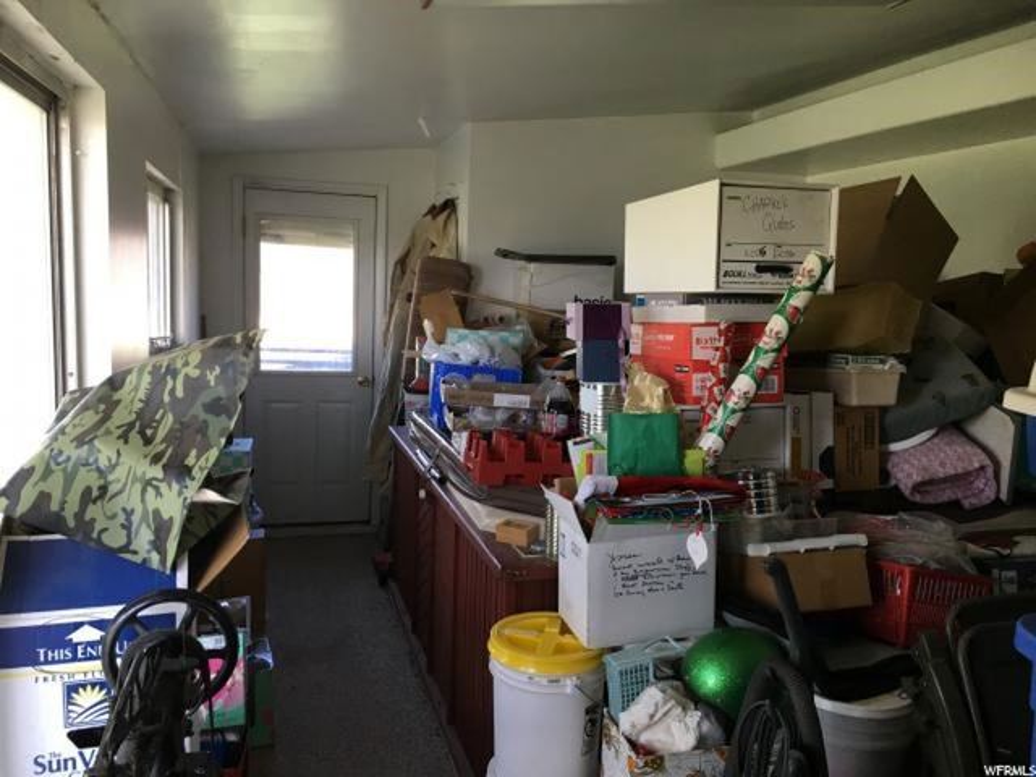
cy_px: 388
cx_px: 518
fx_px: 868
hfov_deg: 61.7
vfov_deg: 48.2
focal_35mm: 29
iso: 40
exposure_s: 1/30
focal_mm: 4.15
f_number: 2.2
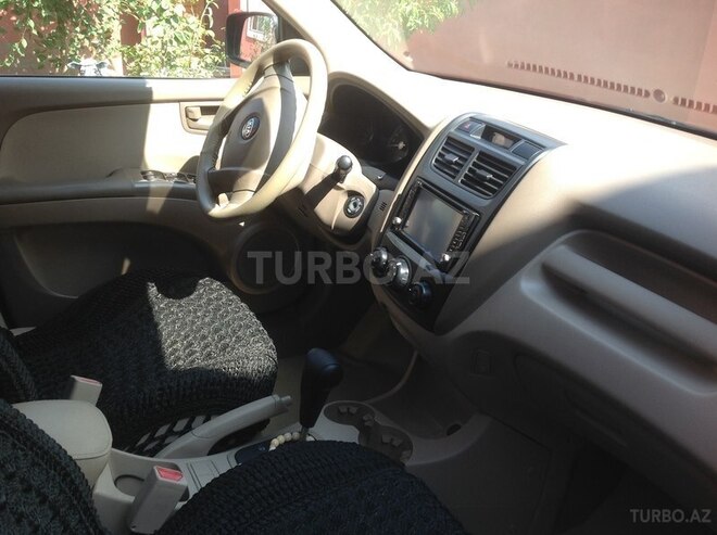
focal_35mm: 35
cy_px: 268
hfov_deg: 52.7
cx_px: 358
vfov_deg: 40.6
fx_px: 724
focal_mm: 4.28
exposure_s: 1/222
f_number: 2.4
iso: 50
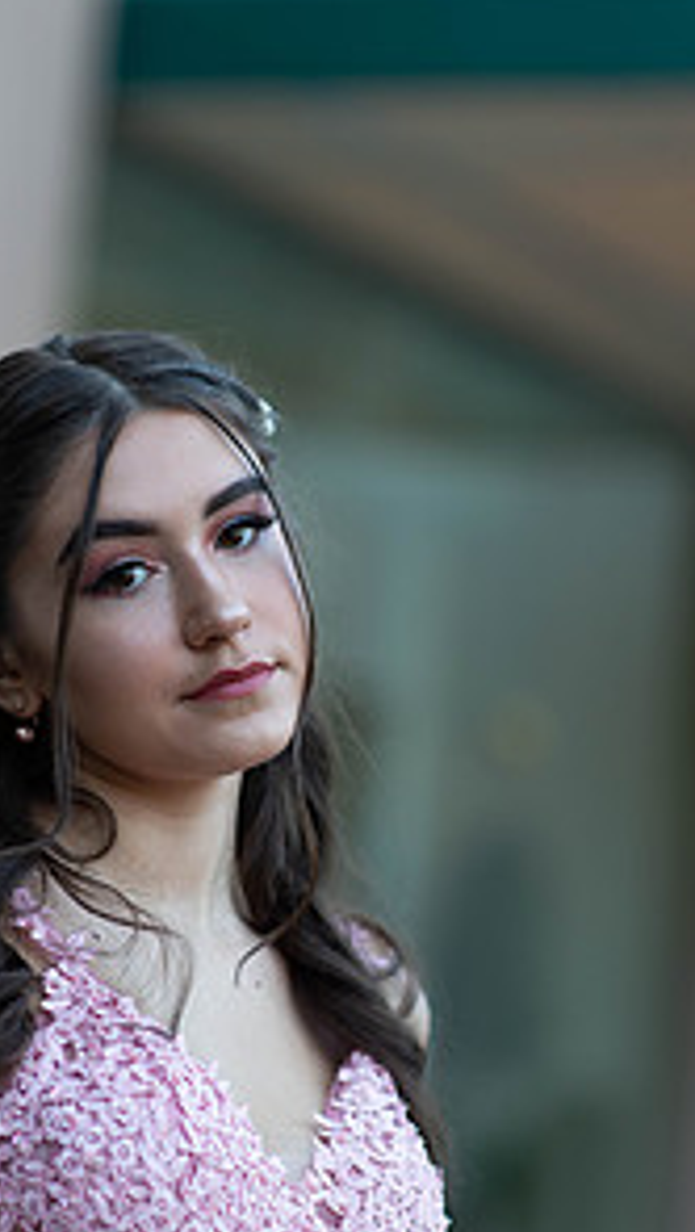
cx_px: 207
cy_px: 817
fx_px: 4443
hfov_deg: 8.9
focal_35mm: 136
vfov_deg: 15.7
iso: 250
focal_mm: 85
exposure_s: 1/640
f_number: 2
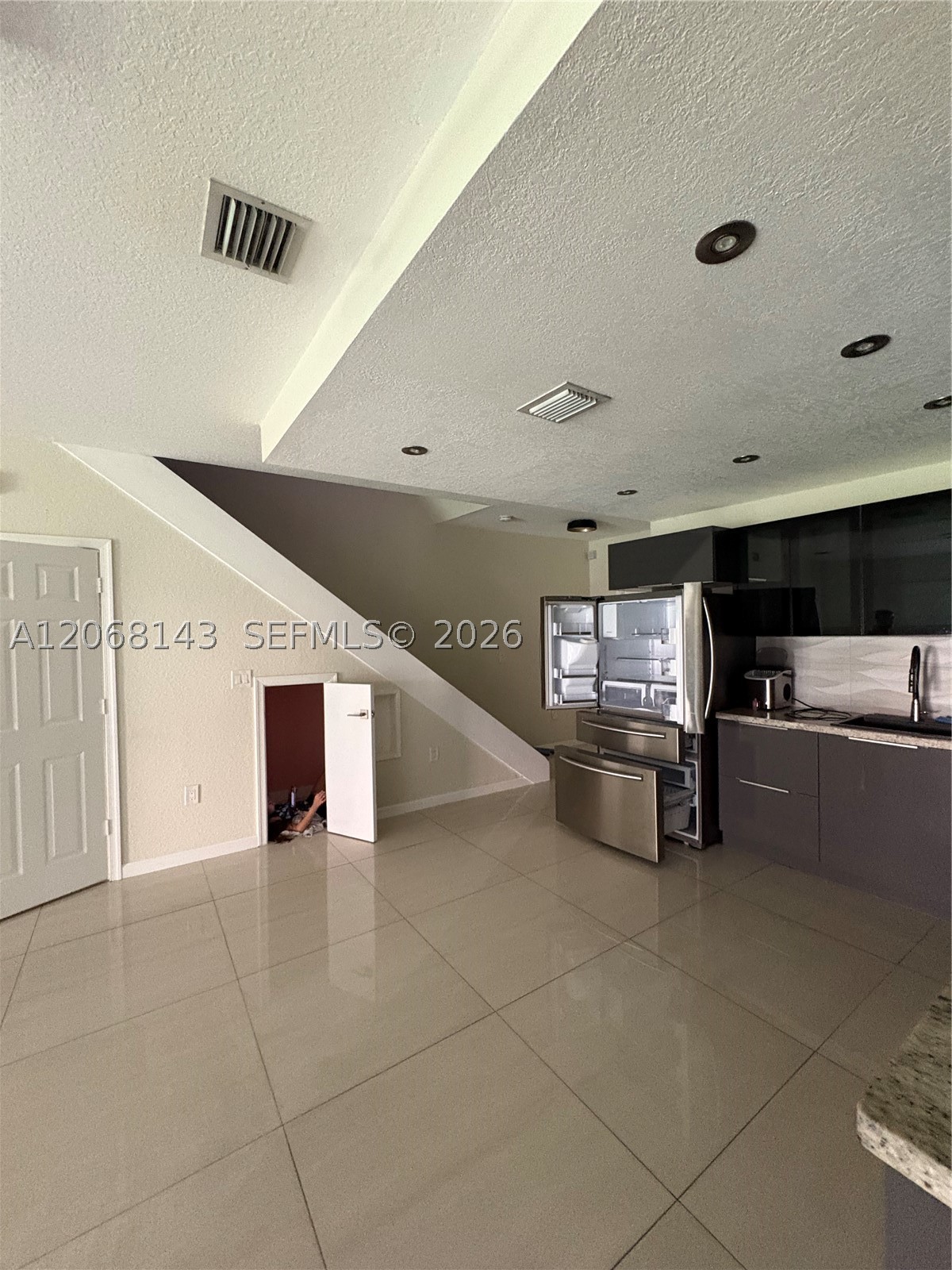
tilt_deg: +0.2
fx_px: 513
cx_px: 476
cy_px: 635
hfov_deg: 85.7
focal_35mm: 14
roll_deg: +0.5
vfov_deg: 102.1
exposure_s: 1/58
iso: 1000
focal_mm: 2.22
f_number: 2.2
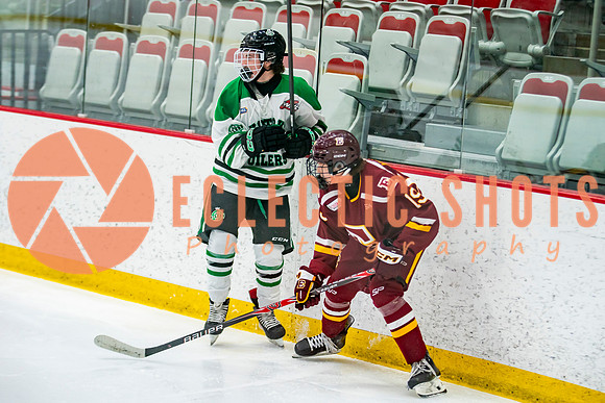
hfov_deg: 15.1
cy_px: 174
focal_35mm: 136
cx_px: 313
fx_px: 2284
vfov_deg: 10.1
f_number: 2.8
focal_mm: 102
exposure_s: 1/640
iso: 1250
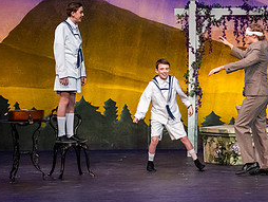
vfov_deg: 8.3
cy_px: 101
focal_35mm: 180
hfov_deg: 10.9
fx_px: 1395
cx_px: 279
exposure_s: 1/320
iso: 4000
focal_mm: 82
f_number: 3.2
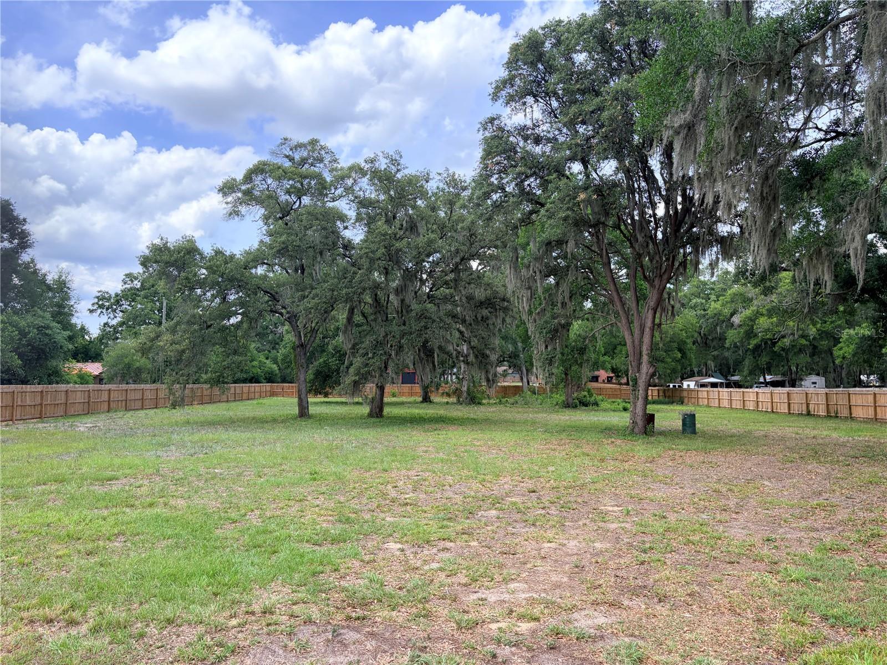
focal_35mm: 26
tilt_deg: +5.0
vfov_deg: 53.1
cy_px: 332
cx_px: 444
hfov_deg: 67.3
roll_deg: +0.0
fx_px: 666
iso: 64
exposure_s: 1/1311
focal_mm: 5.96
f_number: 1.6
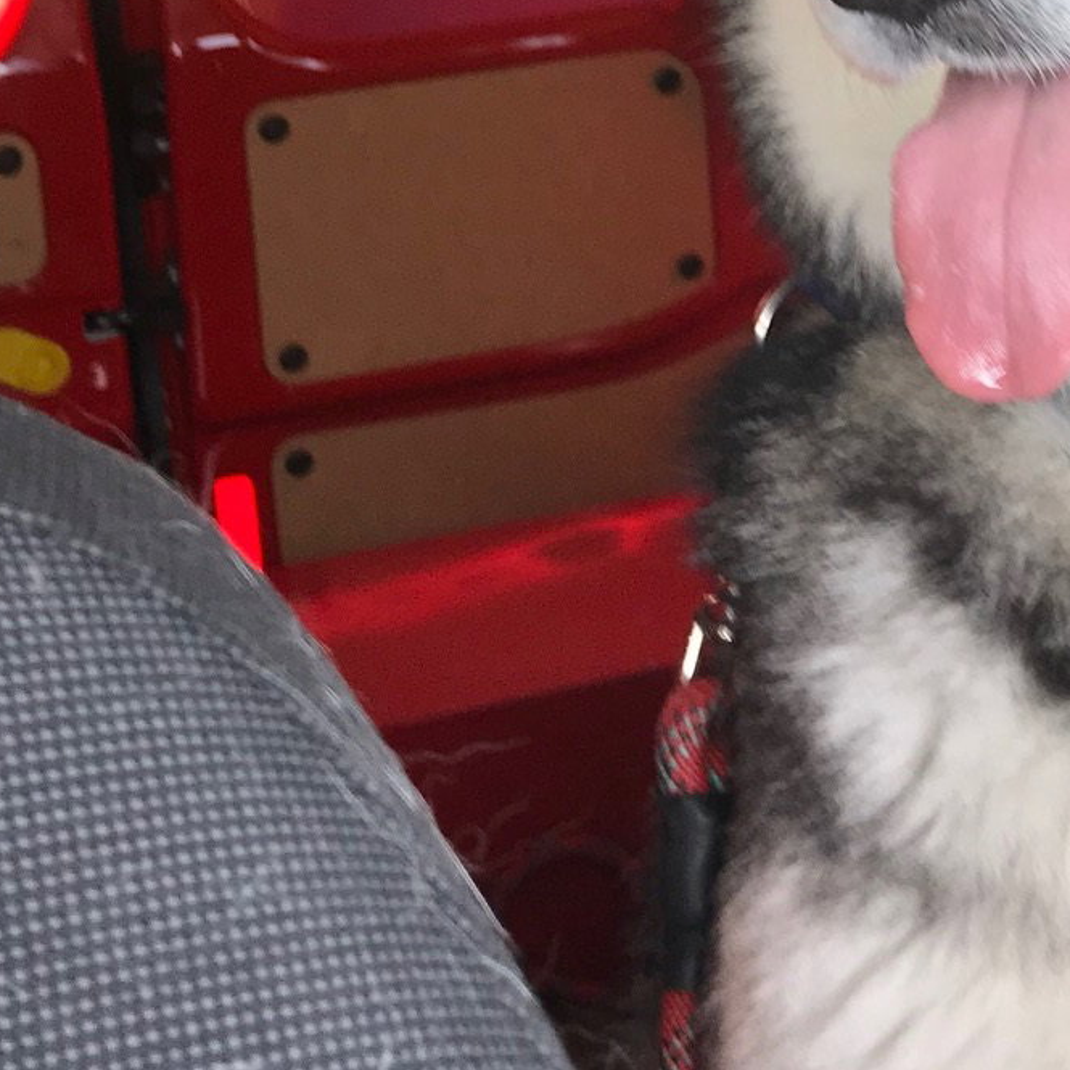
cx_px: 999
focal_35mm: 75
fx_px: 2623
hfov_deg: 22.4
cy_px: 29
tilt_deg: -5.3
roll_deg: +0.7
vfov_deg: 22.3
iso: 20
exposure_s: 1/60
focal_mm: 3.99
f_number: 1.8
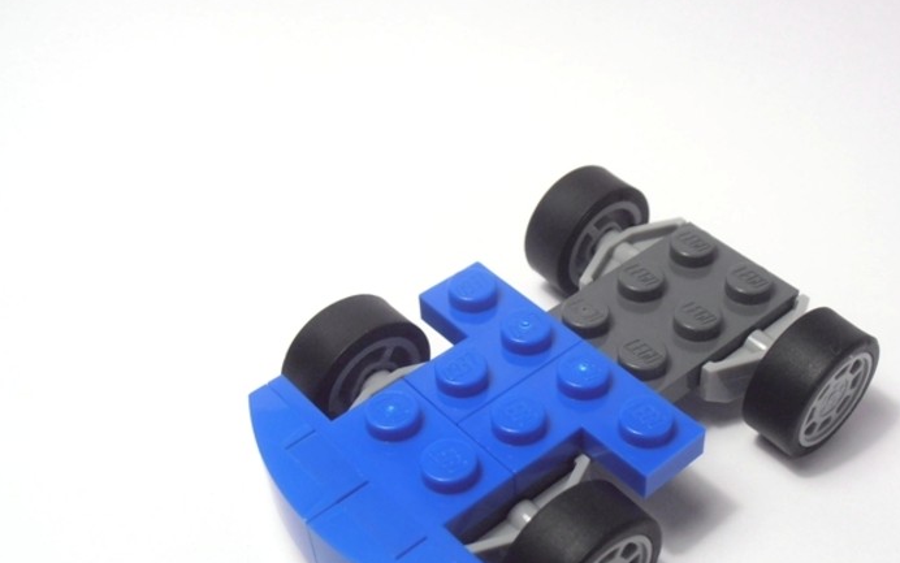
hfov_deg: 39.2
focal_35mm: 51
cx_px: 574
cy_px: 360
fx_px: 1251
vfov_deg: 25.3
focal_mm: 6.61
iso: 80
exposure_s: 1/80
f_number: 3.9
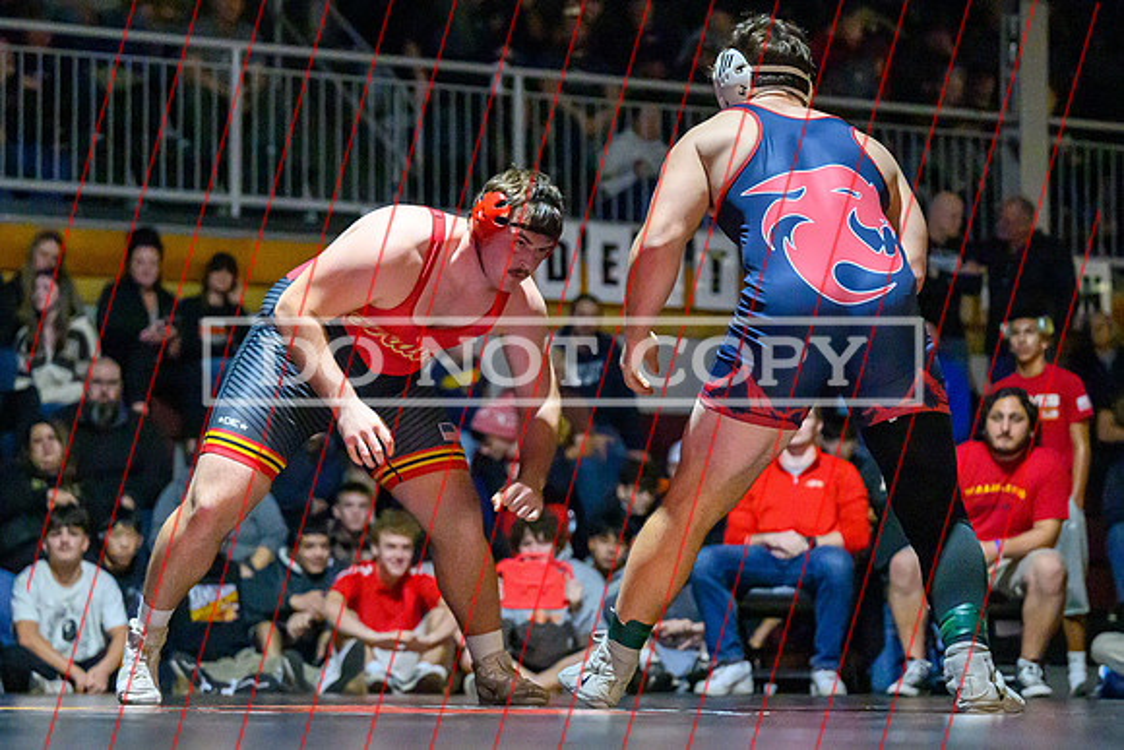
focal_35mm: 119
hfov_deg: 17.2
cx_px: 542
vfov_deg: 11.5
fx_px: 3725
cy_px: 386
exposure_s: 1/640
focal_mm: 87
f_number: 2.8
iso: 16000
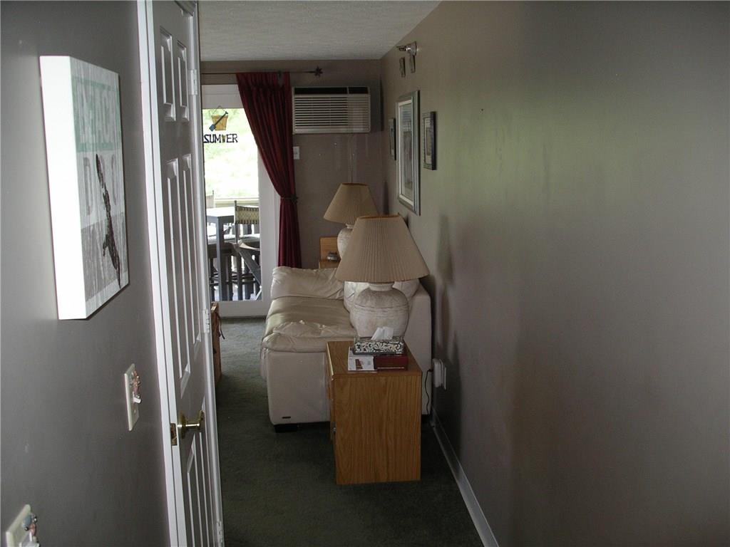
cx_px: 365
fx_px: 780
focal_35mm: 37
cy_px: 274
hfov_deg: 50.1
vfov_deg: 38.7
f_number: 2.8
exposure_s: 1/40
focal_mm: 7.8
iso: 200
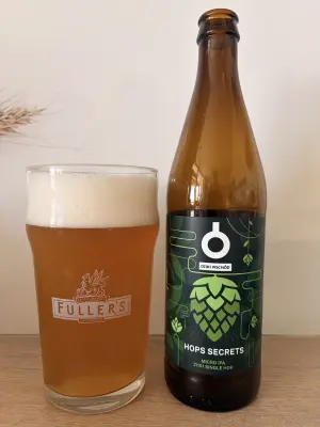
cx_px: 160
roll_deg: +0.0
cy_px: 214
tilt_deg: -3.5
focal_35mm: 26
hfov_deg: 53.1
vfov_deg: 67.3
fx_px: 320
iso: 125
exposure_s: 1/108
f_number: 1.6
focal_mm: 5.96
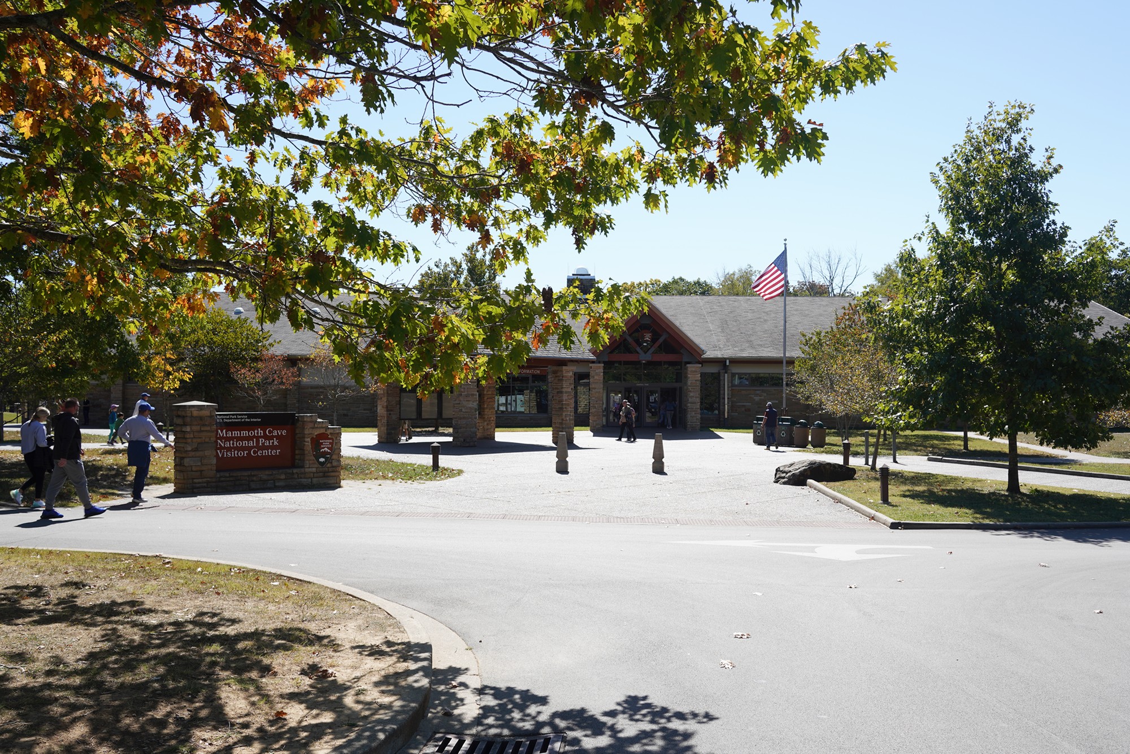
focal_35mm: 28
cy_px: 377
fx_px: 879
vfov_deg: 46.4
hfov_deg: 65.5
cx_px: 565
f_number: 7.1
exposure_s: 1/100
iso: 100
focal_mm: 28
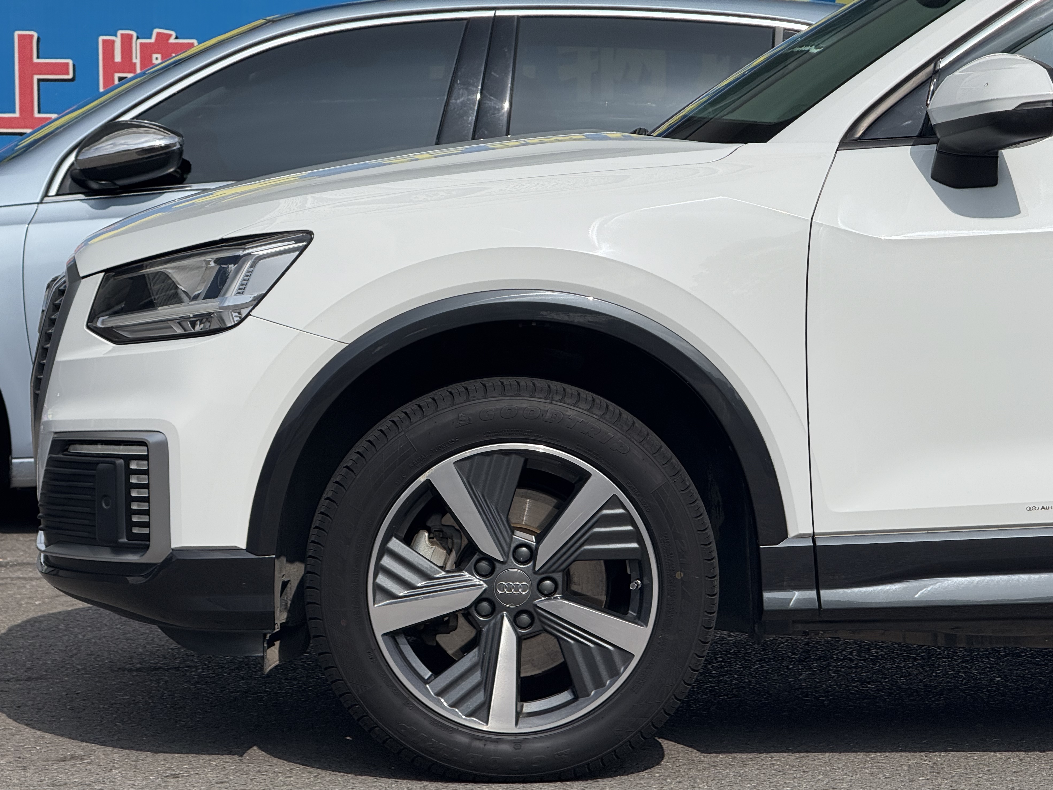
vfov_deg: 12.0
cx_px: 518
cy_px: 403
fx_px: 3741
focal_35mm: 123
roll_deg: -0.2
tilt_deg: -4.9
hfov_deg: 16.0
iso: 50
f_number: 2.8
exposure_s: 1/3344
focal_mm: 15.66
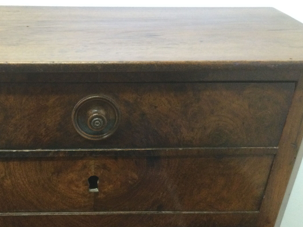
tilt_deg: -31.8
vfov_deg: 29.8
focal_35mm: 48
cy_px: 170
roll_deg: -1.4
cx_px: 81
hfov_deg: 38.8
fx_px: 420
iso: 200
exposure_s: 1/33
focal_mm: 3.3
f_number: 2.4
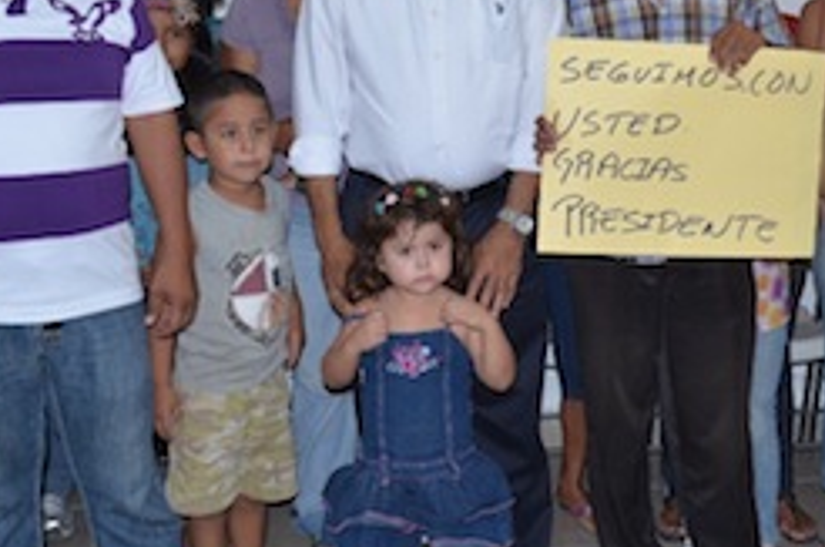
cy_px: 186
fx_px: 1532
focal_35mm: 67
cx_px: 577
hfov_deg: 29.8
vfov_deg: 20.2
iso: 640
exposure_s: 1/100
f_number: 6.3
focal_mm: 22
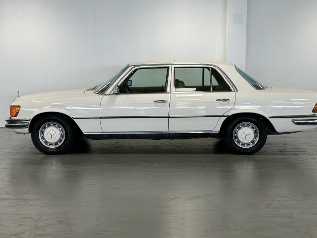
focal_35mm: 50
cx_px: 165
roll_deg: -1.4
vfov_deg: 29.1
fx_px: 458
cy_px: 115
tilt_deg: -7.7
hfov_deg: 38.2
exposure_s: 1/121
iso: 80
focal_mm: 6.86
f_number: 1.78
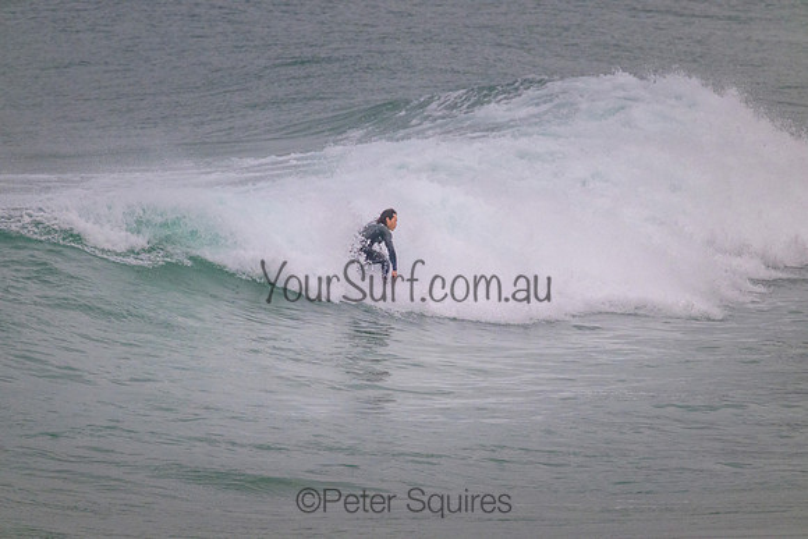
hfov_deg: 2.6
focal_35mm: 800
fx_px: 17959
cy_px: 270
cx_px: 404
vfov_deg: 1.7
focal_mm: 800
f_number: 11
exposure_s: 1/1250
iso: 3200
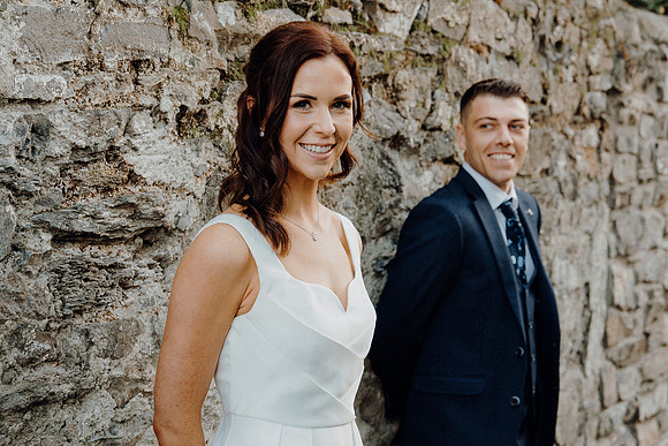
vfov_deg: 20.6
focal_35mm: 66
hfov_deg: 30.5
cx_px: 334
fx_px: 1225
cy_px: 223
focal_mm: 44
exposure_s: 1/200
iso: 640
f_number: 3.5
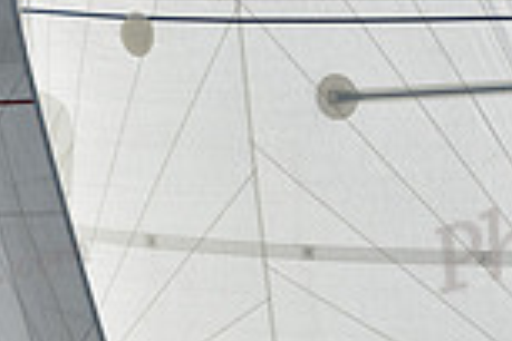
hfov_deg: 7.7
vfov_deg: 5.1
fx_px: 3783
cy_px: 426
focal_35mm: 266
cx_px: 264
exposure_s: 1/1000
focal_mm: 70
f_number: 10
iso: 250
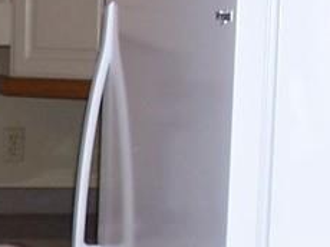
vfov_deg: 9.4
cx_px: -158
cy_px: 258
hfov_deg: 12.1
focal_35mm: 156
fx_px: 1486
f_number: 2.8
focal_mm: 6
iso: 80
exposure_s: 1/60
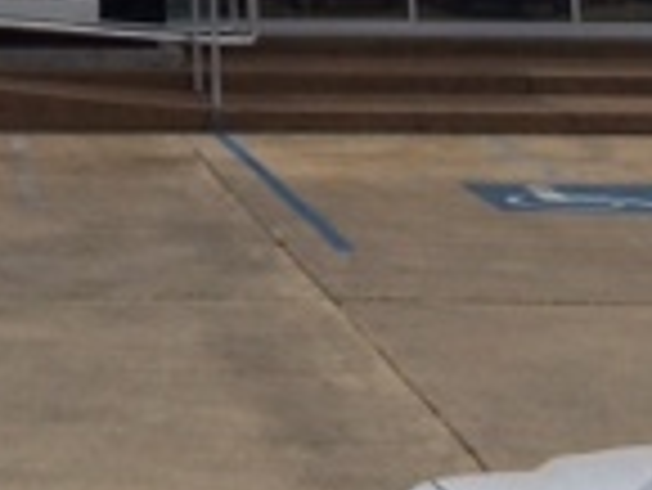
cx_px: -166
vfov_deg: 10.1
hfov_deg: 14.4
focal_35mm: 132
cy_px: -580
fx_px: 2488
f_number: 2.2
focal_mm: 4.12
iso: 32
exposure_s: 1/5128
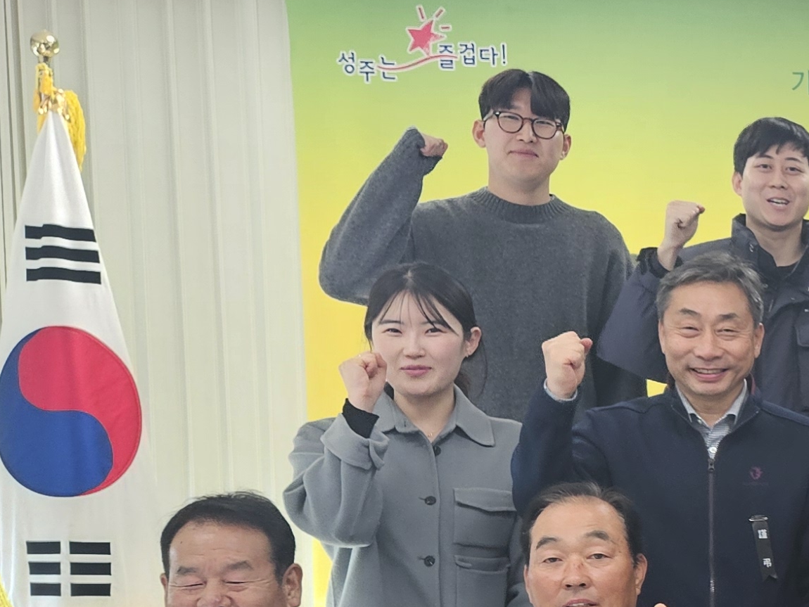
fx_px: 1870
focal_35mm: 80
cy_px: 549
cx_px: 1239
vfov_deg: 18.1
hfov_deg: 20.6
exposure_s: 1/120
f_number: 1.8
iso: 100
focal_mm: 5.4
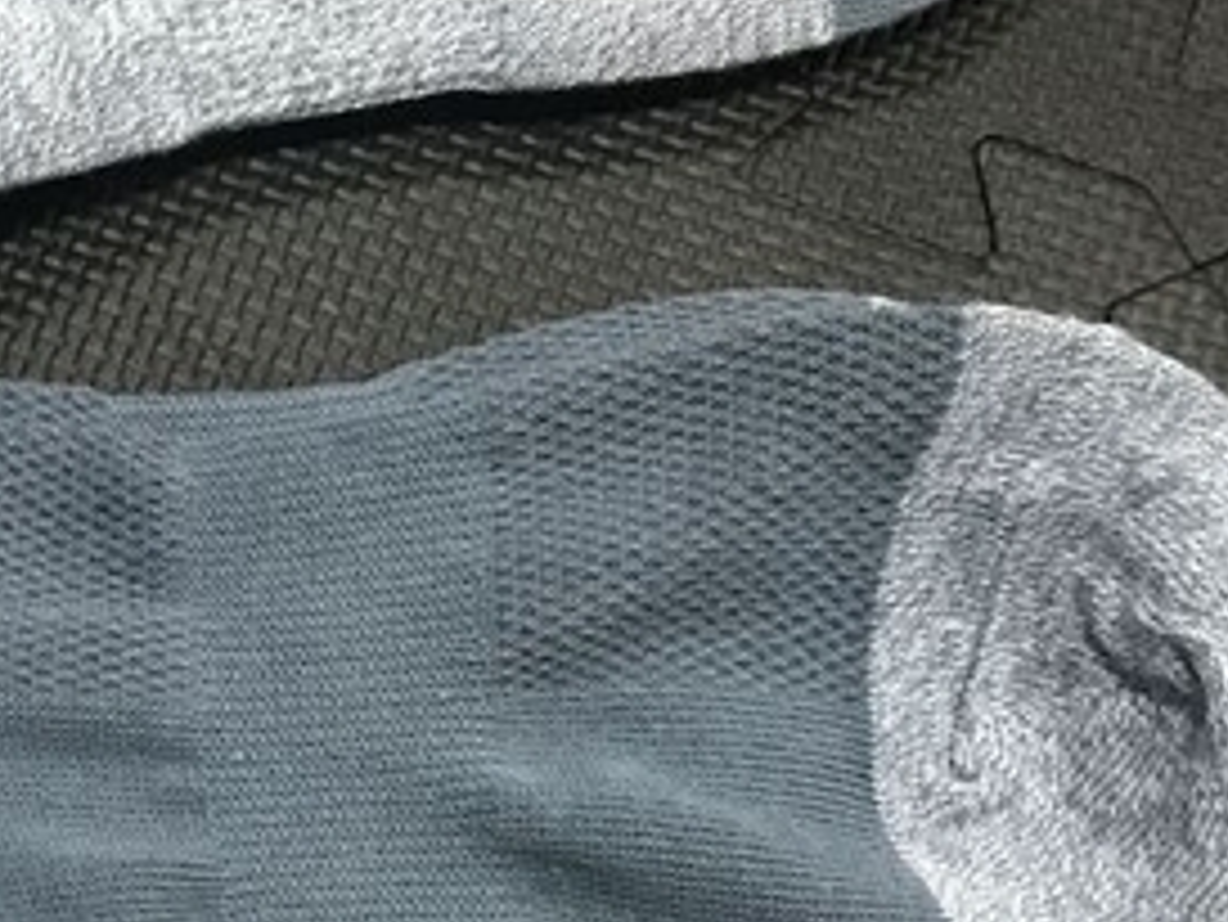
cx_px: 157
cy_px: 895
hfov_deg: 23.3
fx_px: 2910
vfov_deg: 17.6
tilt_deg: -70.4
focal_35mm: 82
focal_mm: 3.99
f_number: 1.8
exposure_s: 1/14
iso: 100
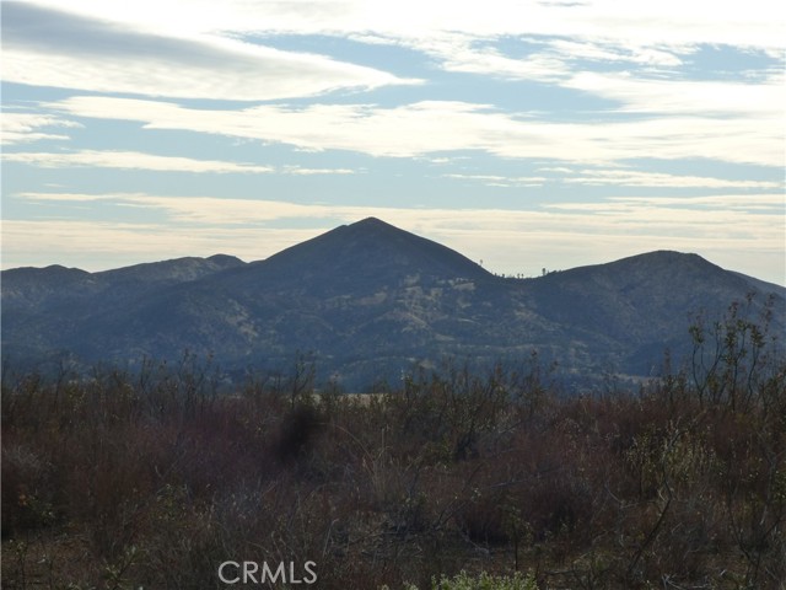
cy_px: 295
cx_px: 393
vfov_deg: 11.2
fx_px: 2997
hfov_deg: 14.9
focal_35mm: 132
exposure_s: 1/800
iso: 160
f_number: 5.1
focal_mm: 21.43
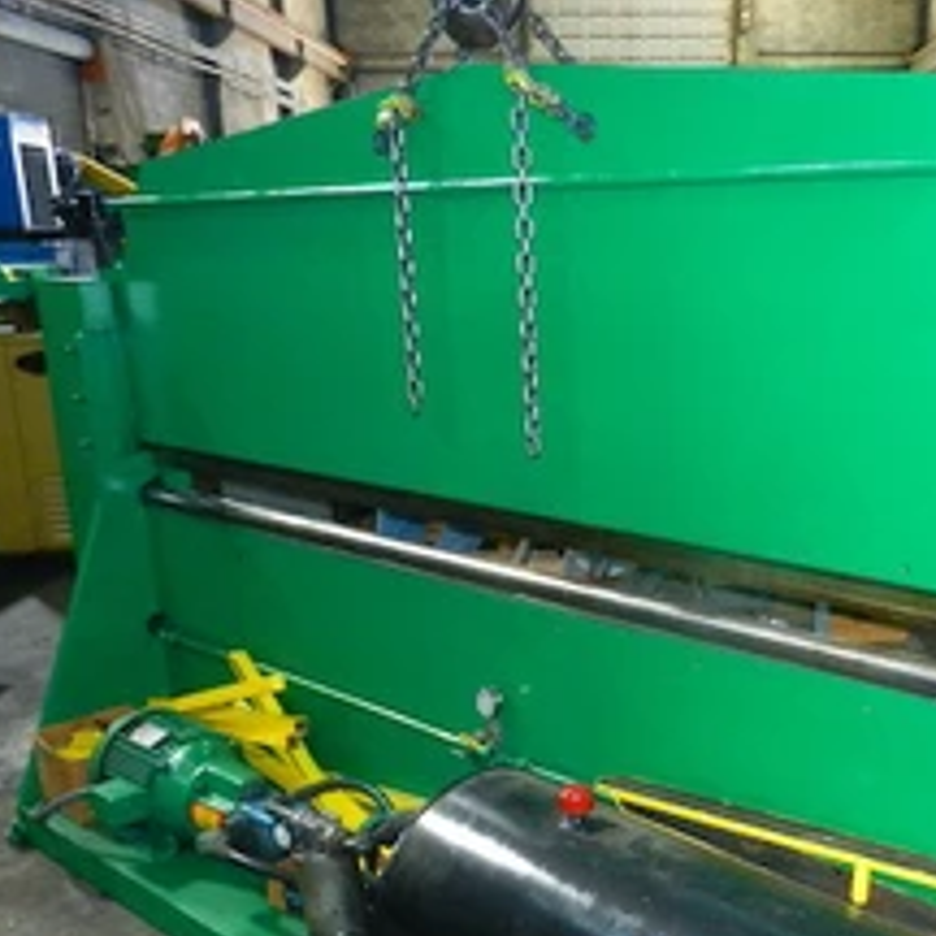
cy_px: 646
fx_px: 1254
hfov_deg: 39.8
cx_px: 702
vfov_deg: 40.3
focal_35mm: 41
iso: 500
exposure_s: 1/30
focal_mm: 4.5
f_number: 3.5
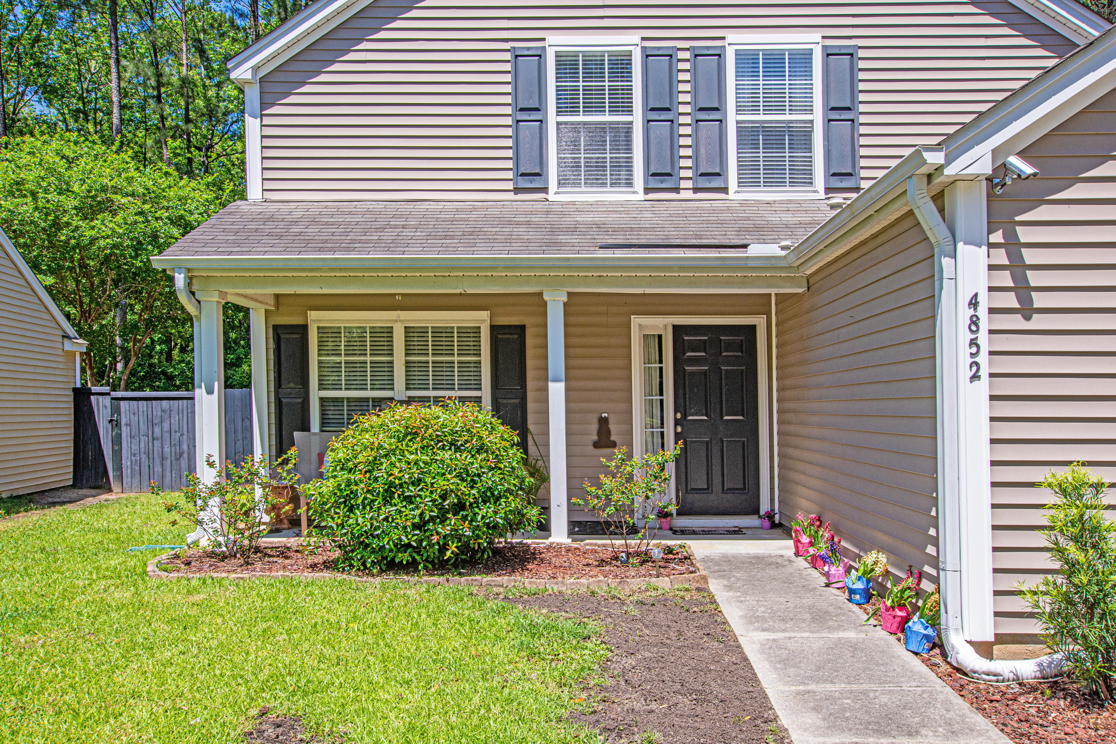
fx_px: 930
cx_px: 558
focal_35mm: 30
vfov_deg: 43.6
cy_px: 372
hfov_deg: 61.9
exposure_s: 1/250
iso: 250
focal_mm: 20
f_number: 10
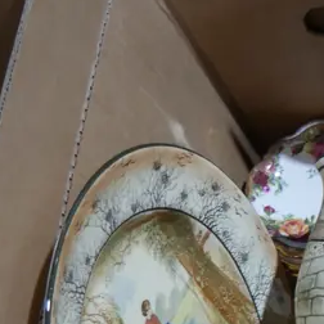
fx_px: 1144
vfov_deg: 15.4
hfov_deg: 15.2
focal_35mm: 108
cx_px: 440
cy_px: 410
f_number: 3.6
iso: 800
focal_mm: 15
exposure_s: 1/60
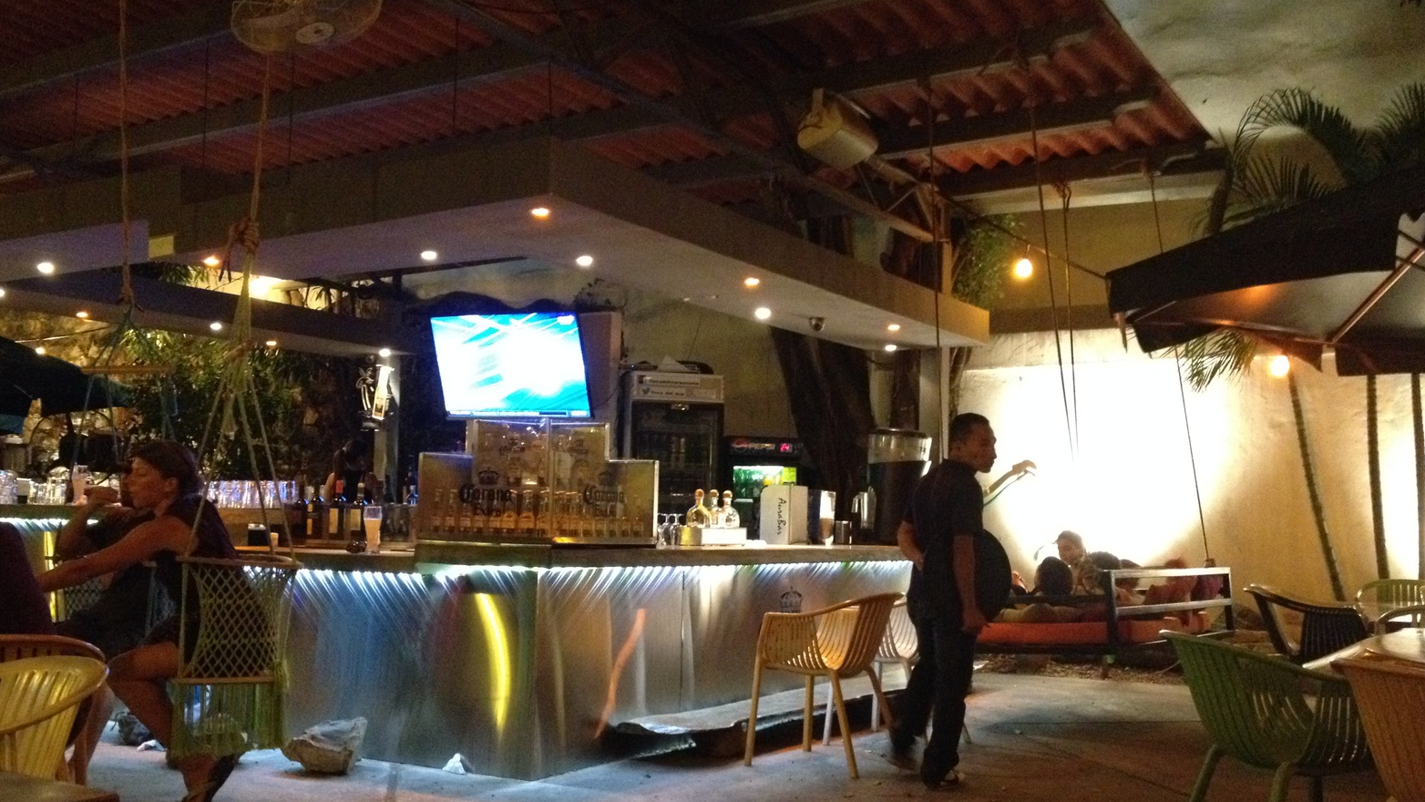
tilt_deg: -0.4
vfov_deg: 30.3
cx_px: 710
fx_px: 1474
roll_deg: -0.7
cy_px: 486
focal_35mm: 39
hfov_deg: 51.6
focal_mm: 4.28
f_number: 2.4
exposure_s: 1/15
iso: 800
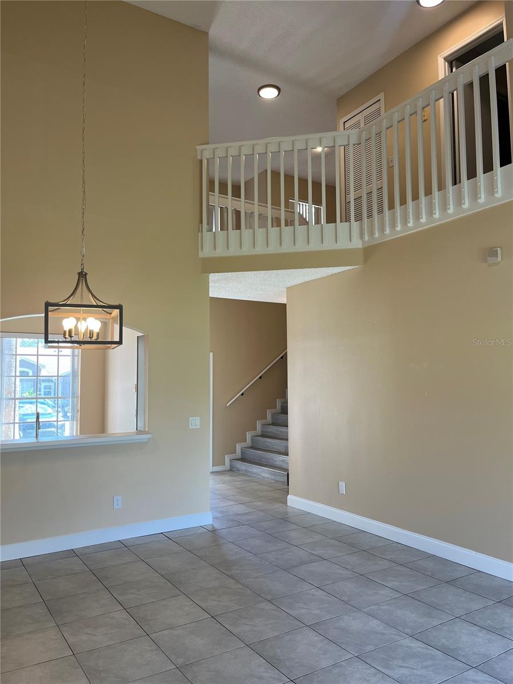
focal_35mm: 26
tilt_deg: +3.9
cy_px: 342
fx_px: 514
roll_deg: +1.4
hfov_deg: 53.1
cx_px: 256
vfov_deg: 67.3
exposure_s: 1/120
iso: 64
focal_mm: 5.1
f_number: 1.6
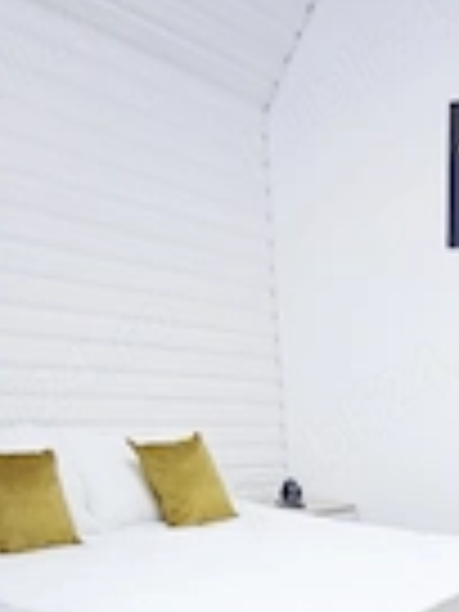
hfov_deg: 32.1
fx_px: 725
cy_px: 810
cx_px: 468
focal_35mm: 41
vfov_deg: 32.9
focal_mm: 2.16
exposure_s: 1/40.7
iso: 800
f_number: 2.2
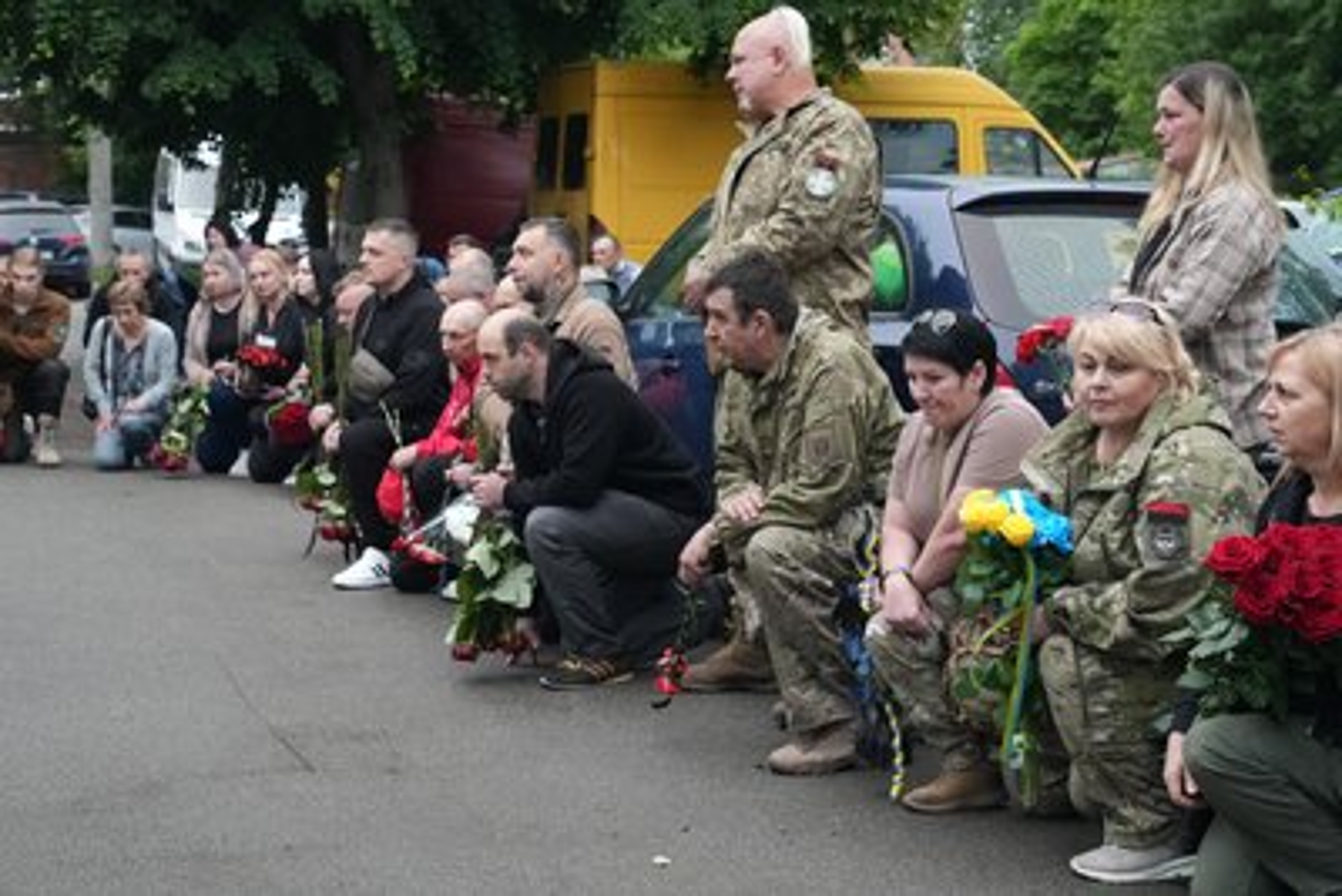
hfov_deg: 28.8
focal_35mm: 70
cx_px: 671
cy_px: 448
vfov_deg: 19.5
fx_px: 2610
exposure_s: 1/100
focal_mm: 70
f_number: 7.1
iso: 12800
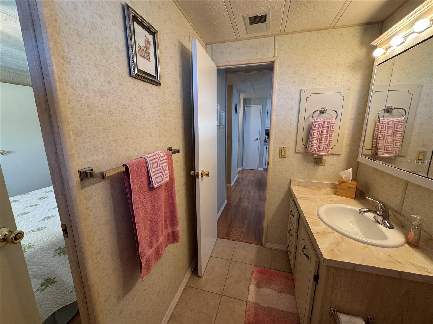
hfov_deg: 102.1
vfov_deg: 85.7
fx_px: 175
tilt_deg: -11.8
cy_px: 162
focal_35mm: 14
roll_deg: -0.8
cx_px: 216
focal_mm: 2.22
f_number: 2.2
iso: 200
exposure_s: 1/60
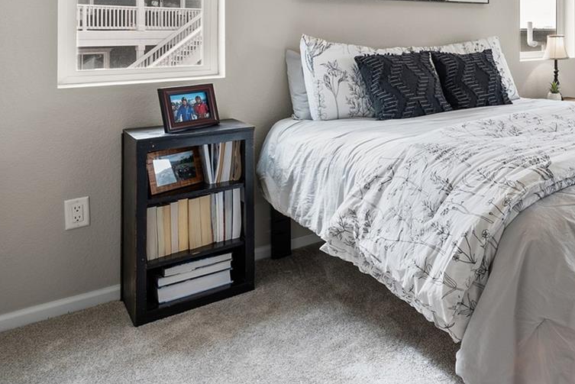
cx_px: 574
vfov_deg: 36.5
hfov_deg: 46.7
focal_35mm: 34
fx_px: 543
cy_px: 38
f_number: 11
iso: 250
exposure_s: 1
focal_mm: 16
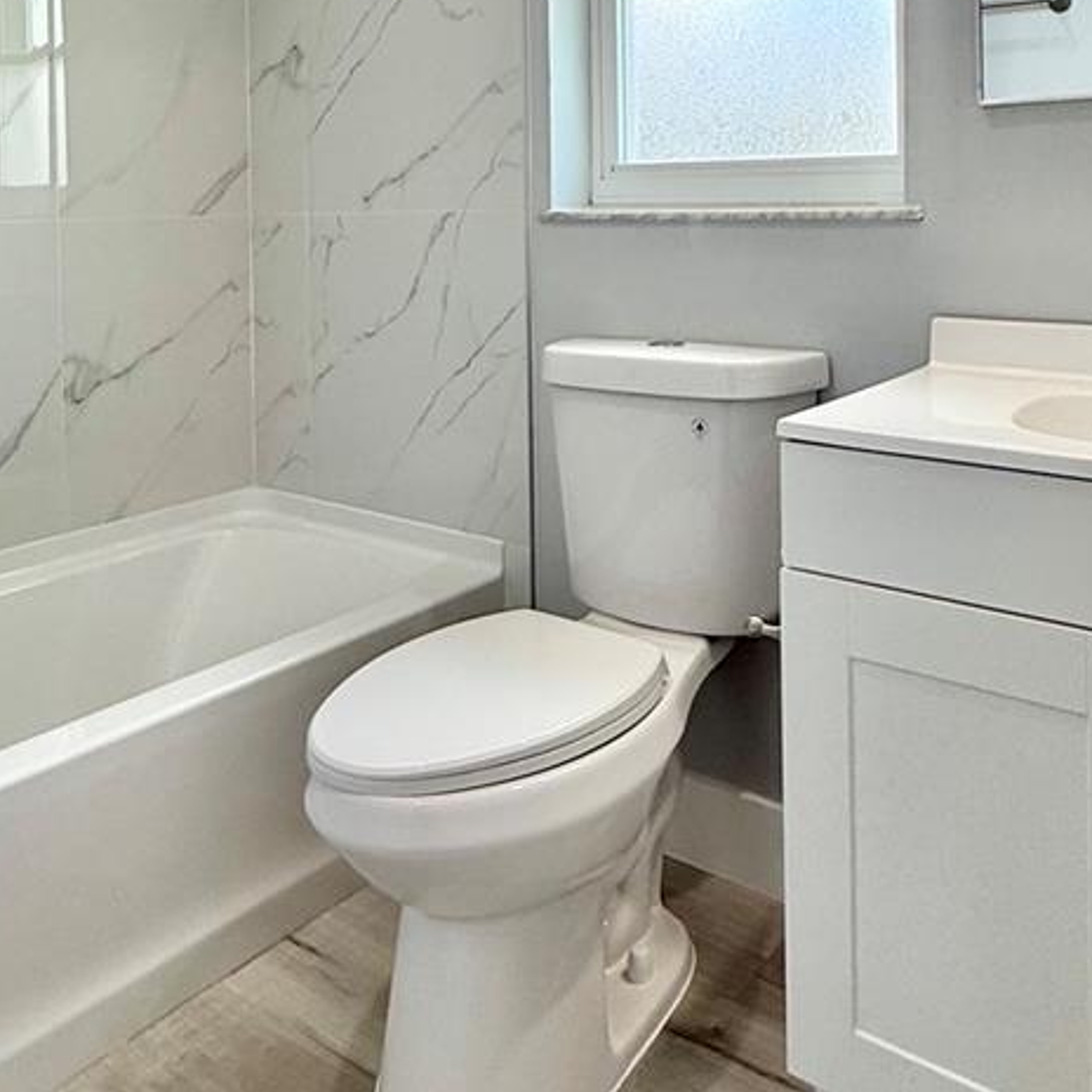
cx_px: 584
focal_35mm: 32
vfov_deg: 48.1
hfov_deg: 51.1
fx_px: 1142
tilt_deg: +0.6
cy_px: 209
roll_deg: +1.0
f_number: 2.2
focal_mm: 2.22
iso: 64
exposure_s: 1/198
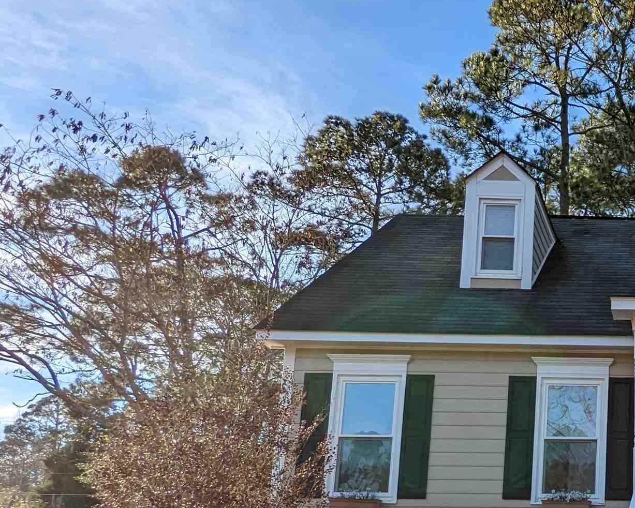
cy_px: 453
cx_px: 717
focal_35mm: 39
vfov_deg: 36.0
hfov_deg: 38.0
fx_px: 733
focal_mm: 2.35
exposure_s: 1/1368
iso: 49
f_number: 2.2
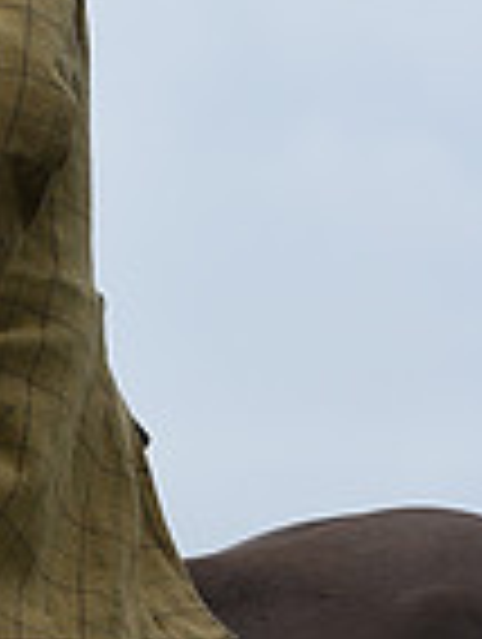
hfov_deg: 3.1
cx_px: -752
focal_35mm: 478
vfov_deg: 4.1
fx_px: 8848
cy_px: 158
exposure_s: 1/500
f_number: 5.6
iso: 450
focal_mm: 122
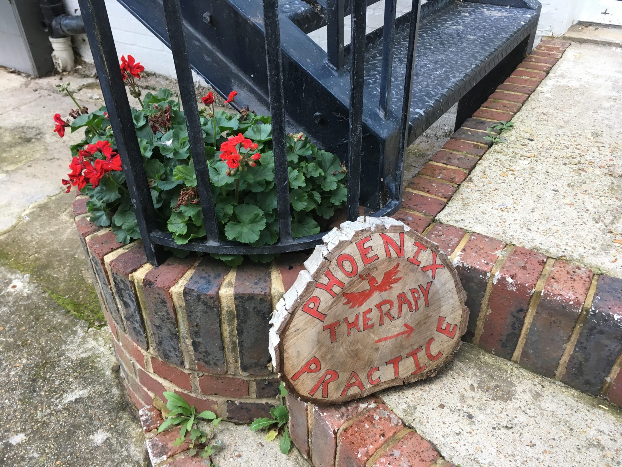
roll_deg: +3.1
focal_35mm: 29
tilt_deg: -37.5
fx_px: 521
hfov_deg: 61.7
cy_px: 234
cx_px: 311
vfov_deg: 48.2
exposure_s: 1/33
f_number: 2.2
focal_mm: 4.15
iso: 40
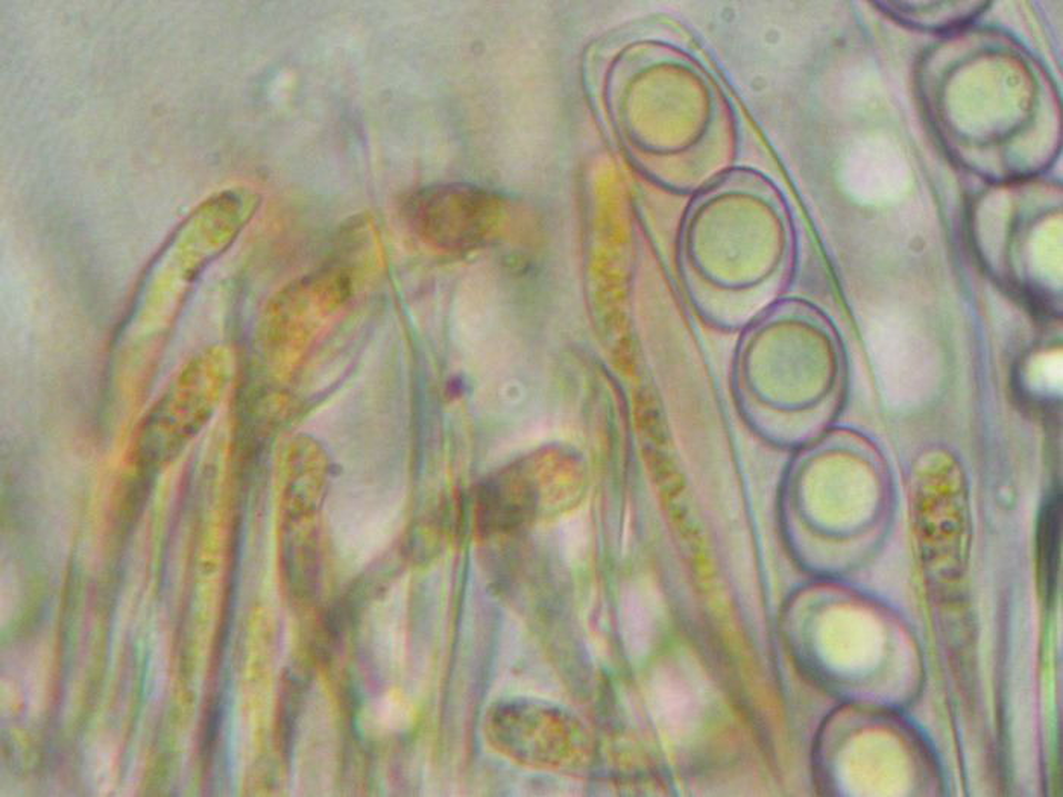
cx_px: 532
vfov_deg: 10.6
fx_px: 4299
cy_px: 398
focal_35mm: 140
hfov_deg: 14.1
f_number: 4.8
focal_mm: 29.1
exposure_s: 1/1.6
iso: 400
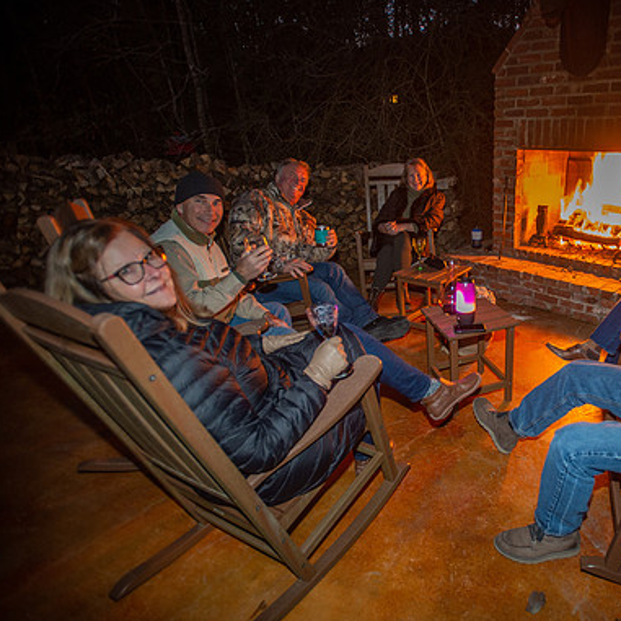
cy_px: 313
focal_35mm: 22
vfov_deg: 69.6
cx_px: 463
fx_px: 447
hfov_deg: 65.5
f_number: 2.8
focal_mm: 17
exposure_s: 1/13
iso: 2000
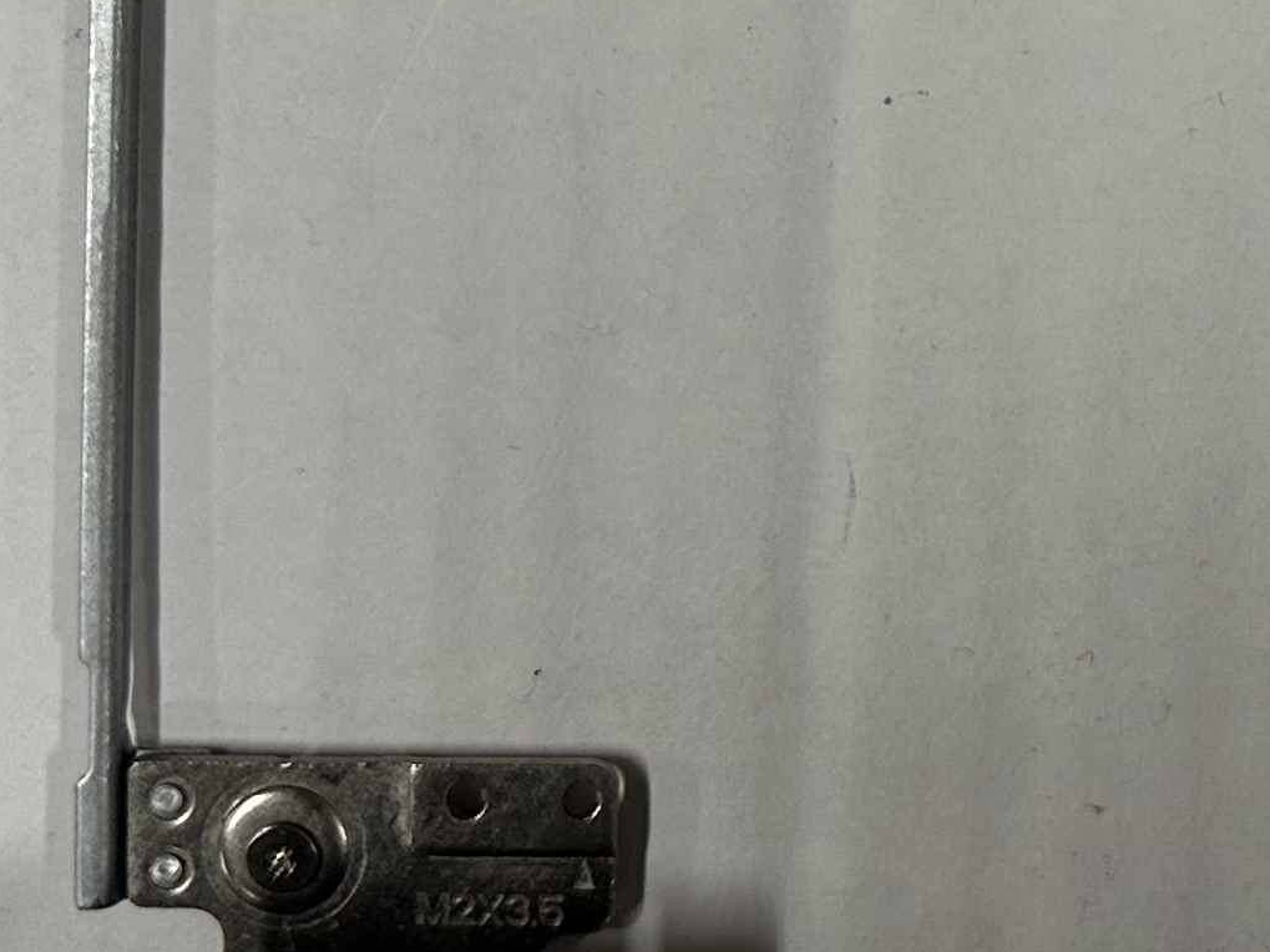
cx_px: 1314
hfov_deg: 19.9
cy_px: -460
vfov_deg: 14.5
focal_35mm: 95
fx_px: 3485
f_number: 1.78
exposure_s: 1/100
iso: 100
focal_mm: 6.86
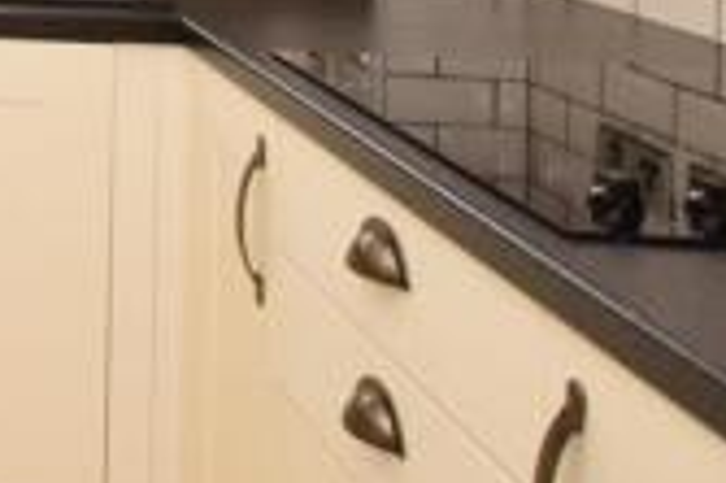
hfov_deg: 22.2
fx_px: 1189
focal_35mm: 59
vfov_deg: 19.7
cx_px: -548
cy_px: -255
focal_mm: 10
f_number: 6.3
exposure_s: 1/160
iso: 400
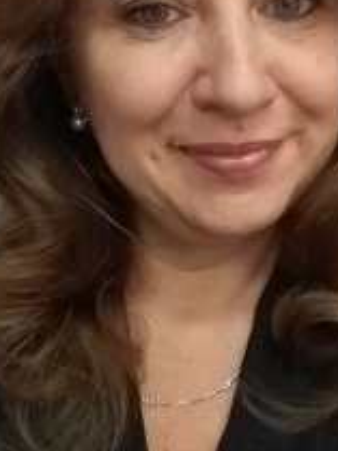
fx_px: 897
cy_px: 168
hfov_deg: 21.2
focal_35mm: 69
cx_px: 250
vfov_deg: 28.0
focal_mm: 1.95
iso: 200
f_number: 1.9
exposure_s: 1/14
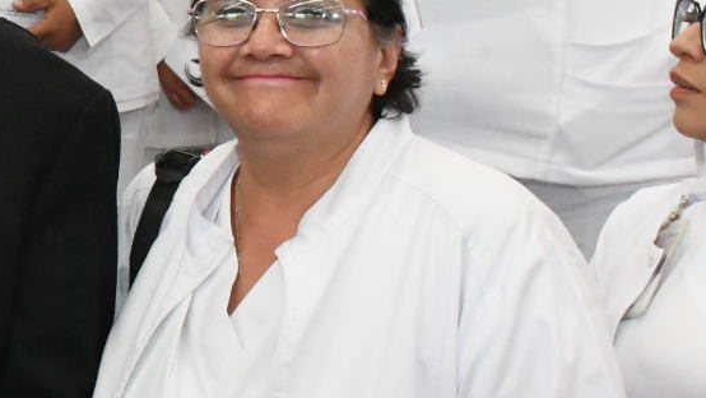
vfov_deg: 12.0
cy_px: 138
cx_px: -106
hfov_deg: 20.0
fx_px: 1891
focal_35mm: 101
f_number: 16
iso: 6400
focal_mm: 22
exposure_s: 1/160
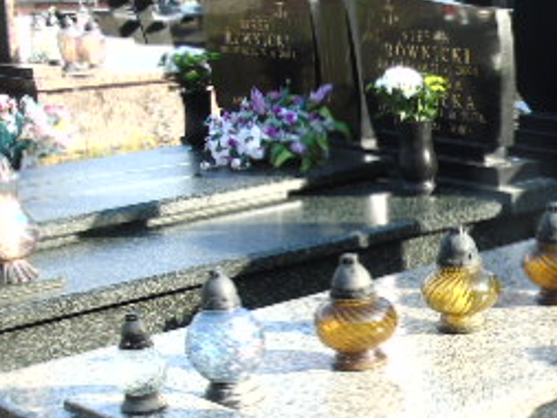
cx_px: 687
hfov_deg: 21.0
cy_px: 326
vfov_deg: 17.1
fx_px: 1384
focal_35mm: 86
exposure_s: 1/160
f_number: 3.8
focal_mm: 6.1
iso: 80
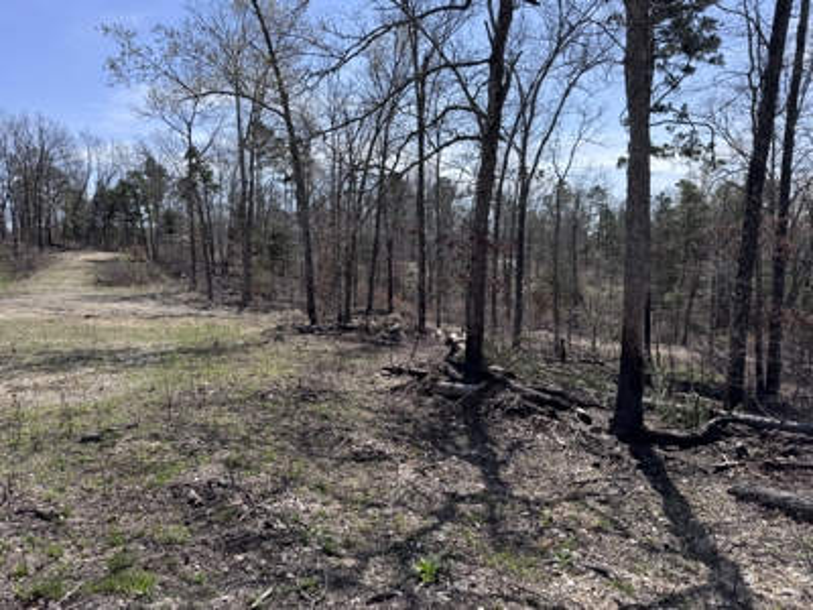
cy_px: 305
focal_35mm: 24
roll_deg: +1.9
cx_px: 406
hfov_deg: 71.6
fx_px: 564
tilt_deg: -5.8
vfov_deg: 56.8
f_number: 1.78
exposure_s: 1/3247
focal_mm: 6.76
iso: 80
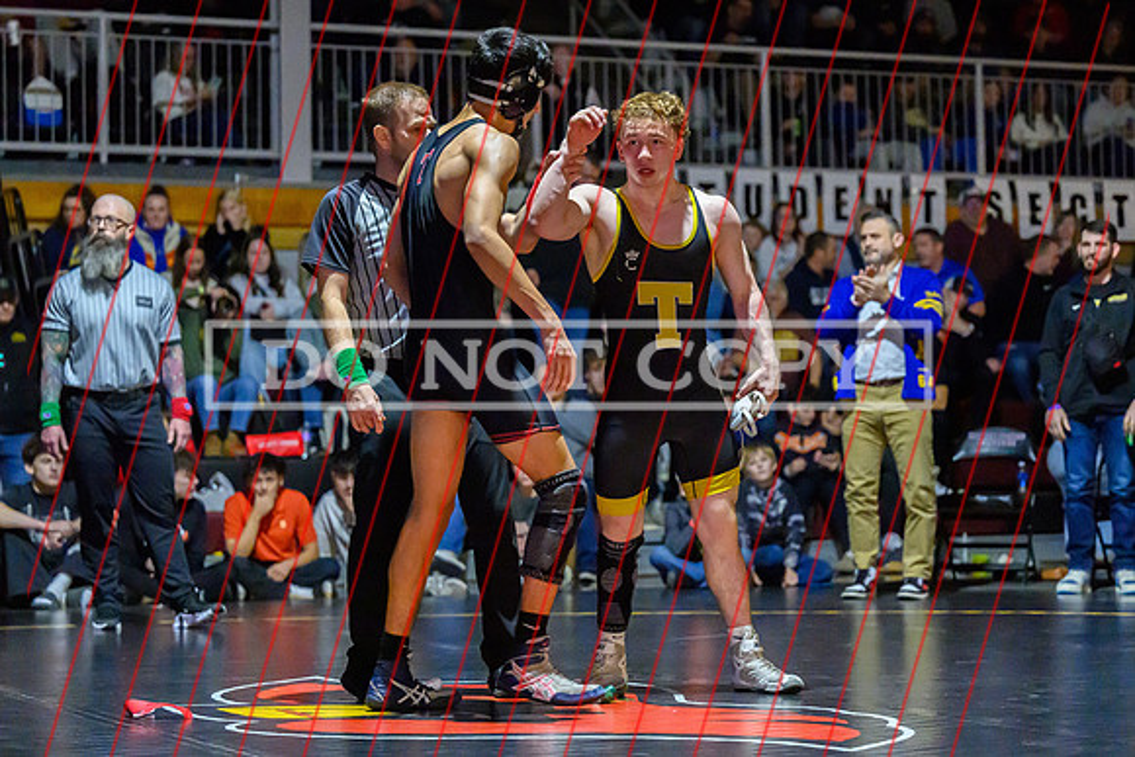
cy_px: 355
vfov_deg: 14.5
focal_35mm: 95
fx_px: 2985
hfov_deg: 21.5
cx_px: 589
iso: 20000
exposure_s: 1/500
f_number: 2.8
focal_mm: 83
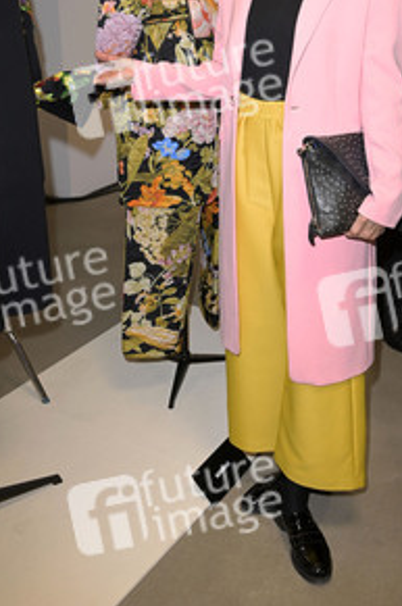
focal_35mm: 44
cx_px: 235
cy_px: 194
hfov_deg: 30.4
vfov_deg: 43.8
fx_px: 740
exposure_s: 1/100
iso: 3200
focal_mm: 32
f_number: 5.6
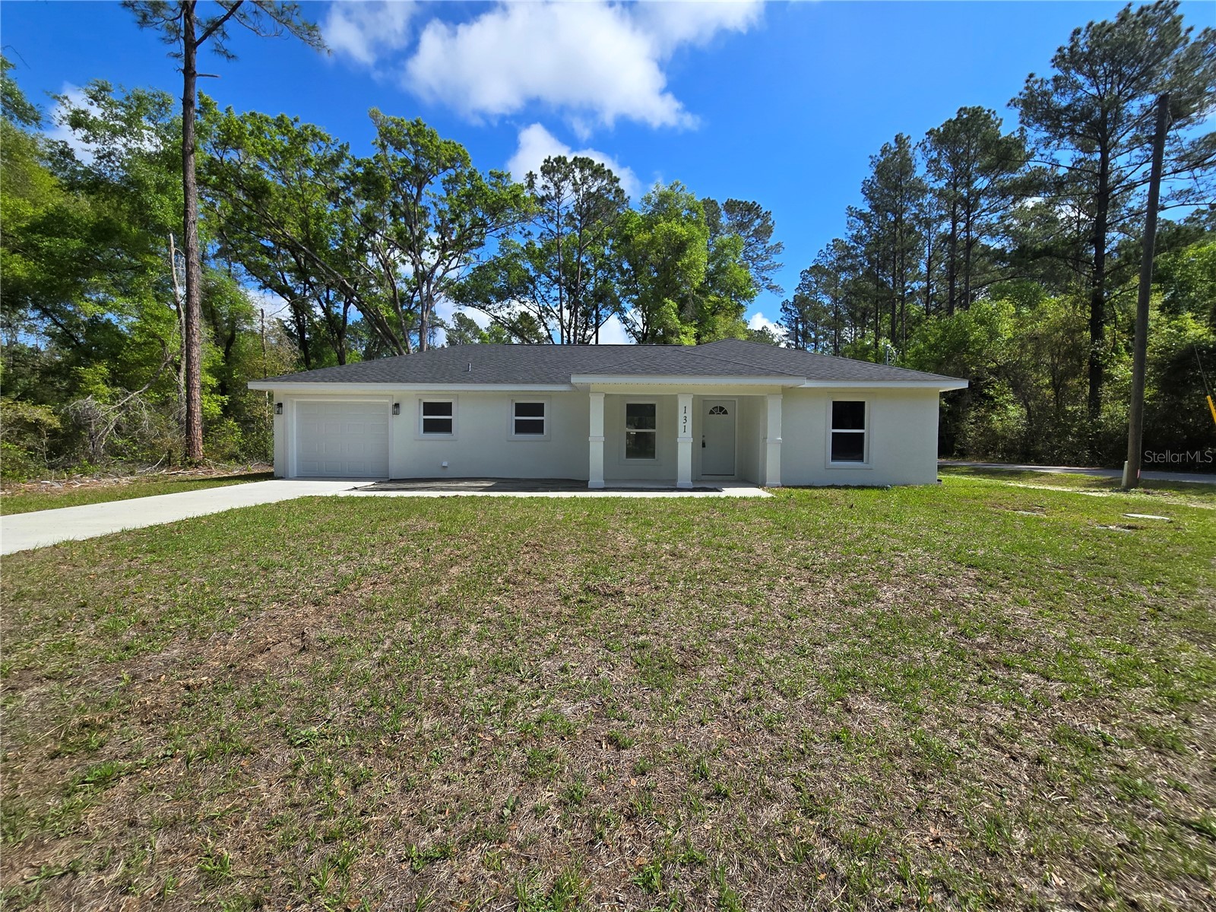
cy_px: 456
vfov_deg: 89.9
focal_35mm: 13
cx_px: 608
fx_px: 457
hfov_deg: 106.2
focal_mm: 2.2
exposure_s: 1/2378
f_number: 2.2
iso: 50
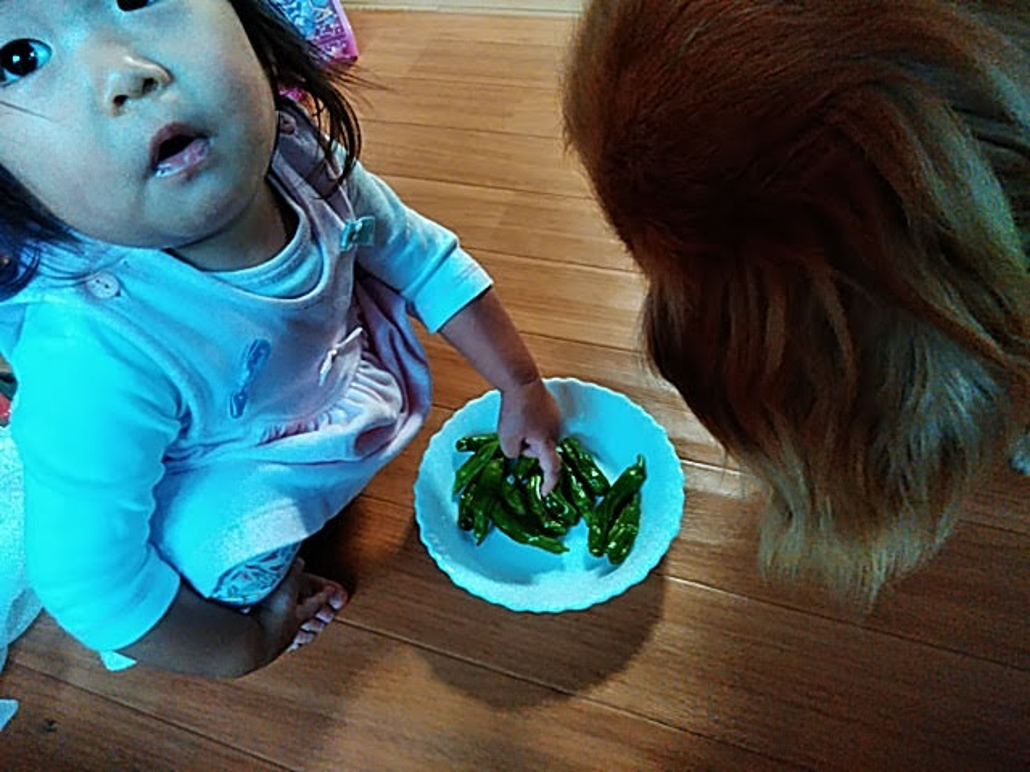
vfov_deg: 51.4
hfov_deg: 65.3
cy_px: 386
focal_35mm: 27
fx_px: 803
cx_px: 515
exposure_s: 1/30
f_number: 2.2
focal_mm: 3.46
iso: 639
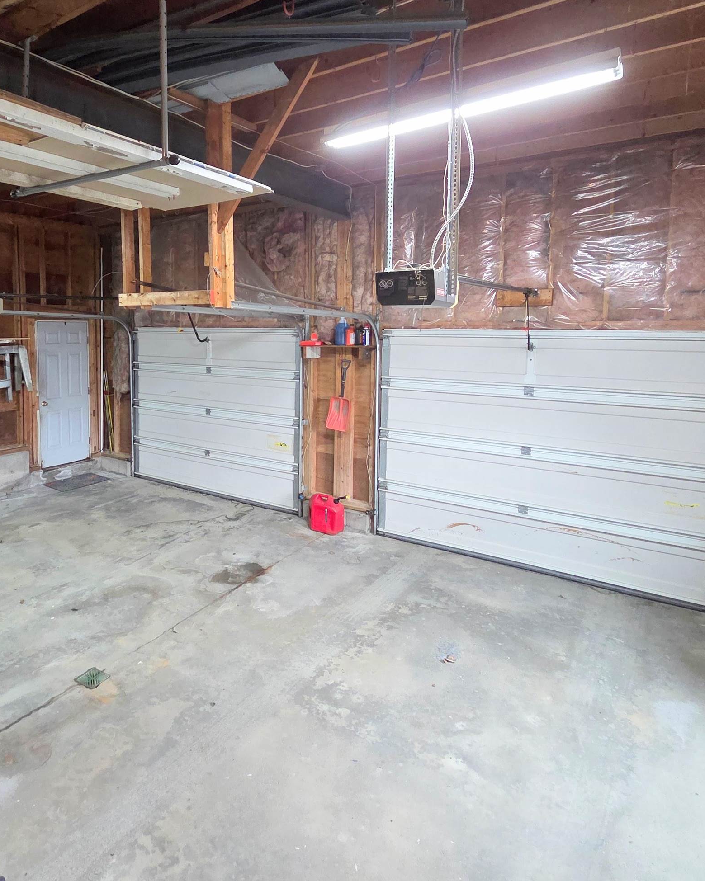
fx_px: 522
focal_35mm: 20
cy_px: 375
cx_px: 251
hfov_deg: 66.7
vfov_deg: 79.9
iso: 1000
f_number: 2.2
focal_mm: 2.2
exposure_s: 1/60
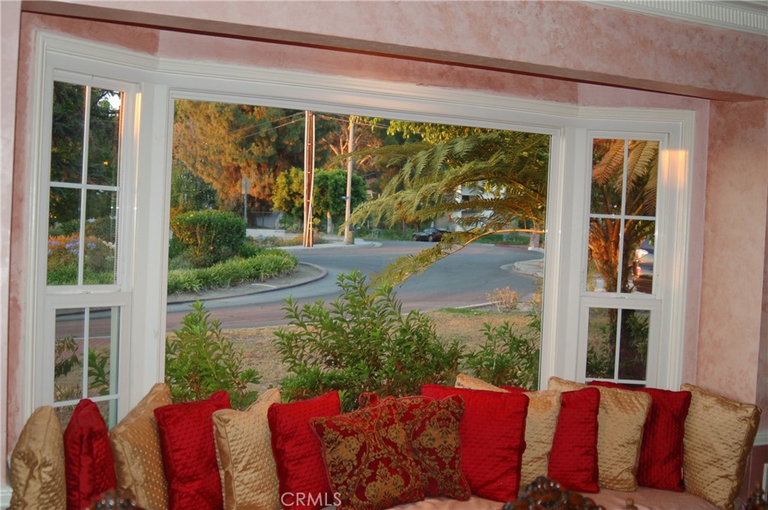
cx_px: 384
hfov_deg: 46.5
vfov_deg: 31.8
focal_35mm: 42
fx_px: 895
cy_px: 255
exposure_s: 1/60
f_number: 3.3
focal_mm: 28
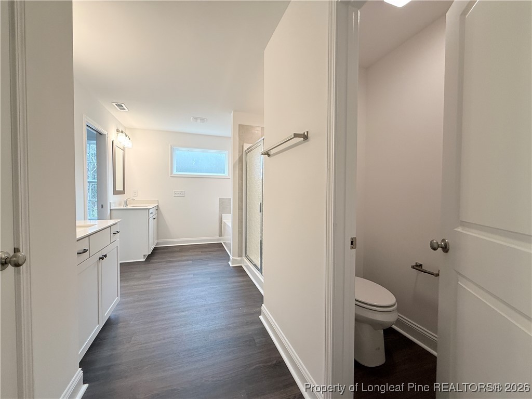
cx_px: 266
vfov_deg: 85.7
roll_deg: -0.8
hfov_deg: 102.1
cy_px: 200
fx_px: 215
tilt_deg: -1.2
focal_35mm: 14
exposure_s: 1/120
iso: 160
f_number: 2.2
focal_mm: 2.22
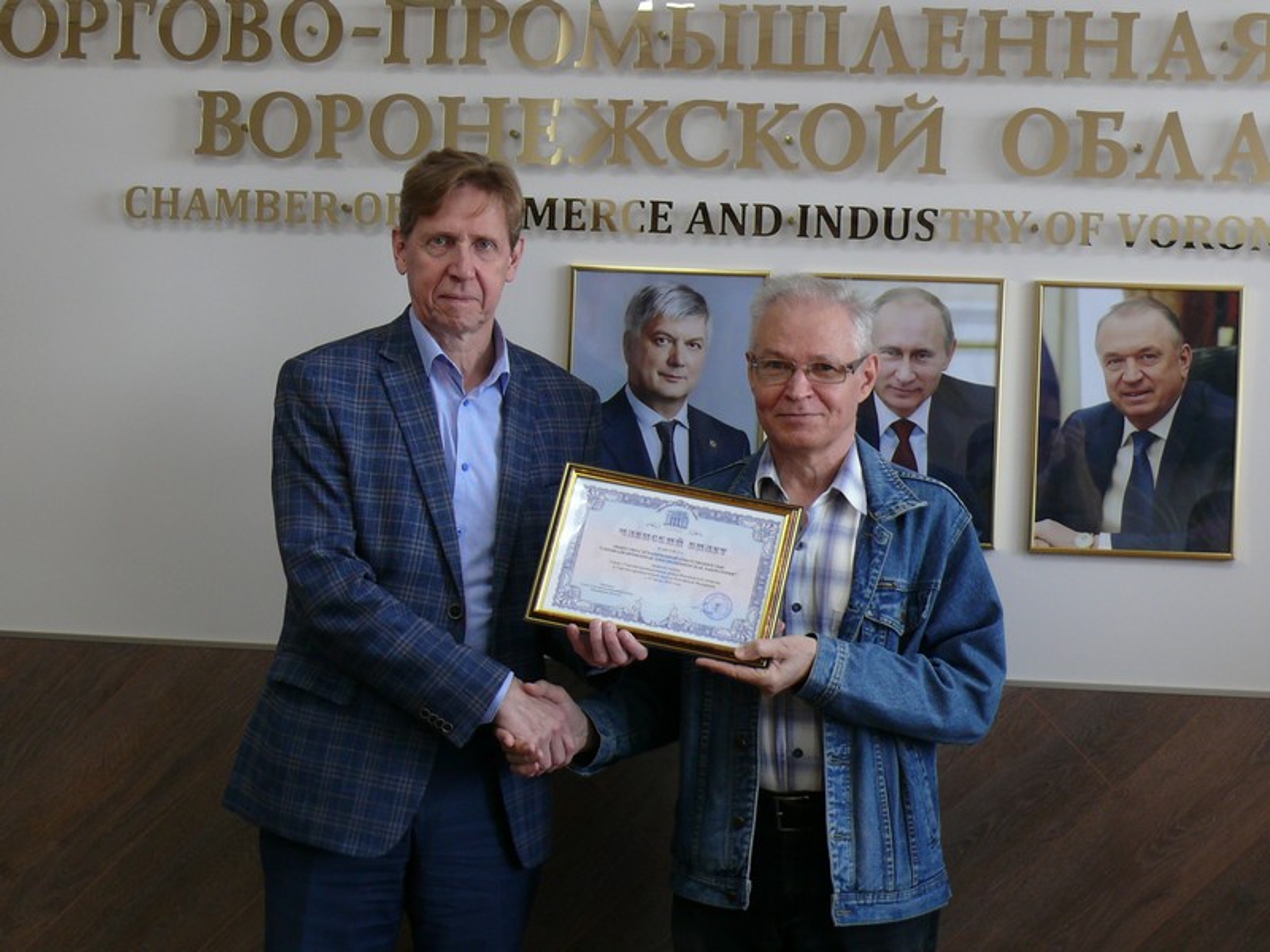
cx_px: 635
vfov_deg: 18.2
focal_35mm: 81
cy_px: 476
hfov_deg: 24.1
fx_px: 2972
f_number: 3.2
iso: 100
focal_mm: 11.9
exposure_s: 1/40
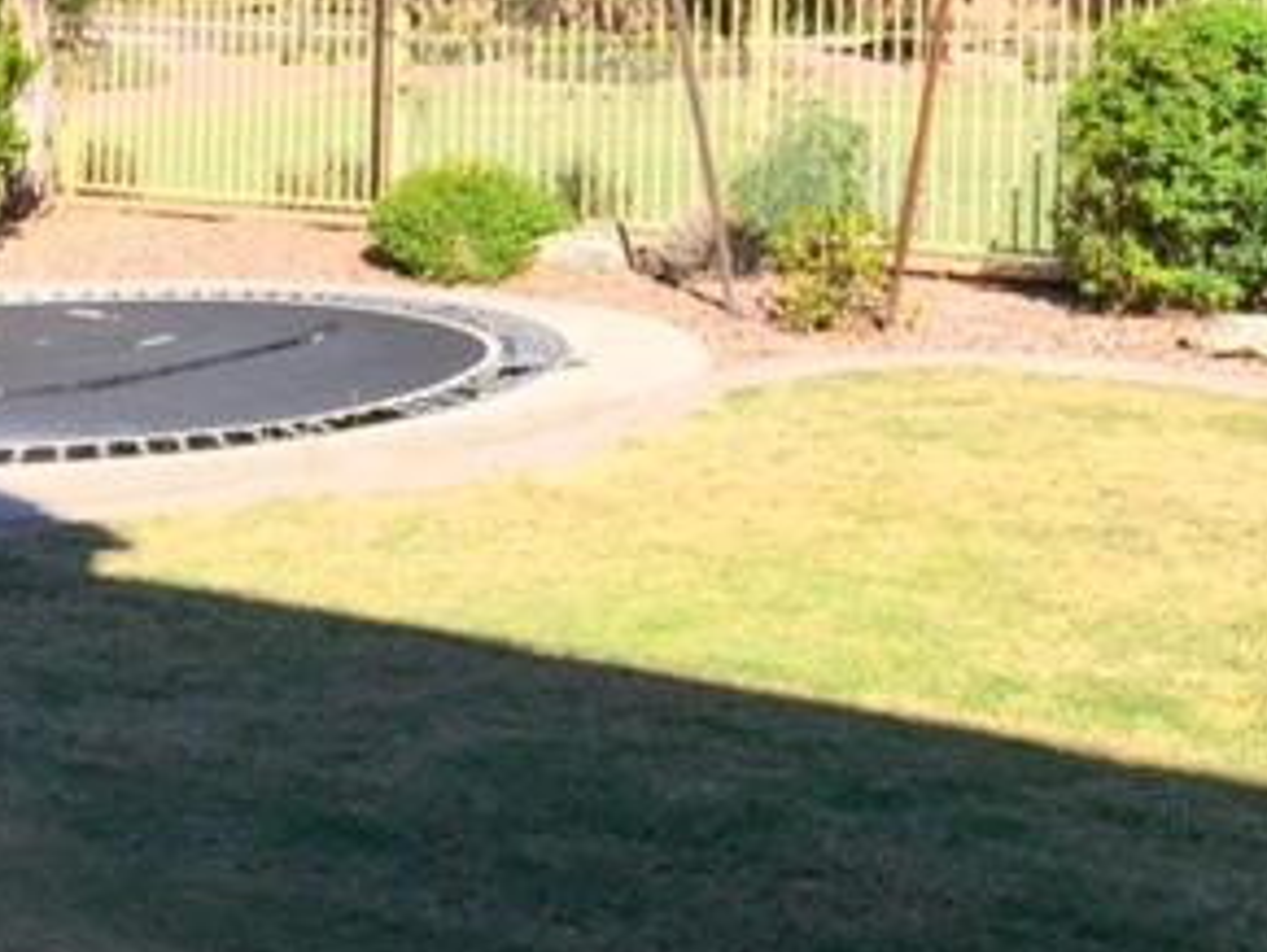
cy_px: -4
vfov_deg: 22.1
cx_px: 952
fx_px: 2344
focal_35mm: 64
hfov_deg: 29.8
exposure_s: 1/1799
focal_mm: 4.15
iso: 32
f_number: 2.2
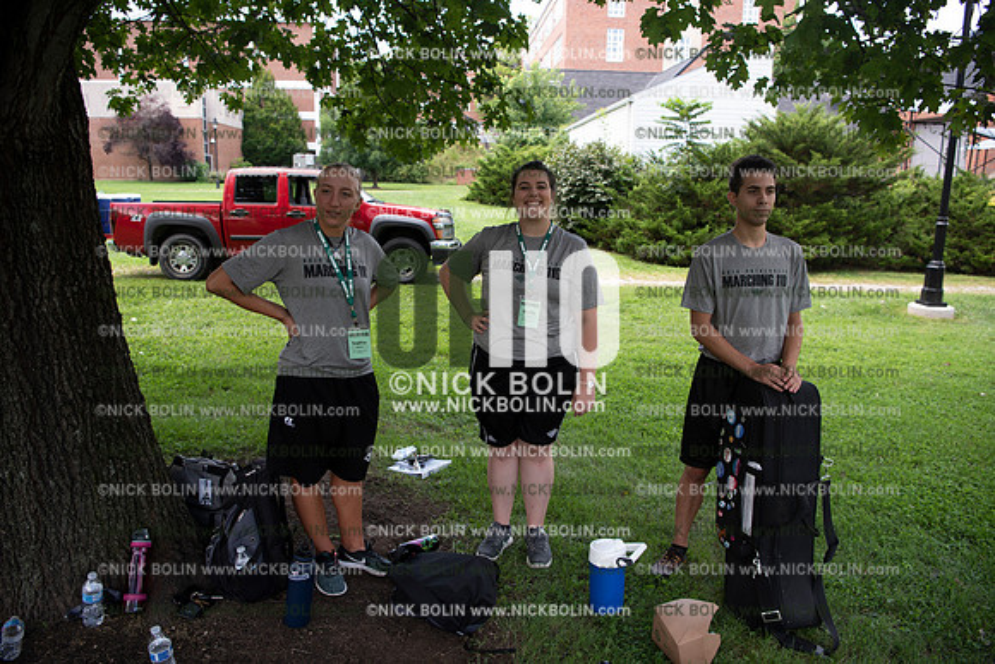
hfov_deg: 73.7
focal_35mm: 24
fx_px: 663
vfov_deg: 53.2
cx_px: 498
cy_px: 332
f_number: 3.5
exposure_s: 1/200
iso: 125
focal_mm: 24
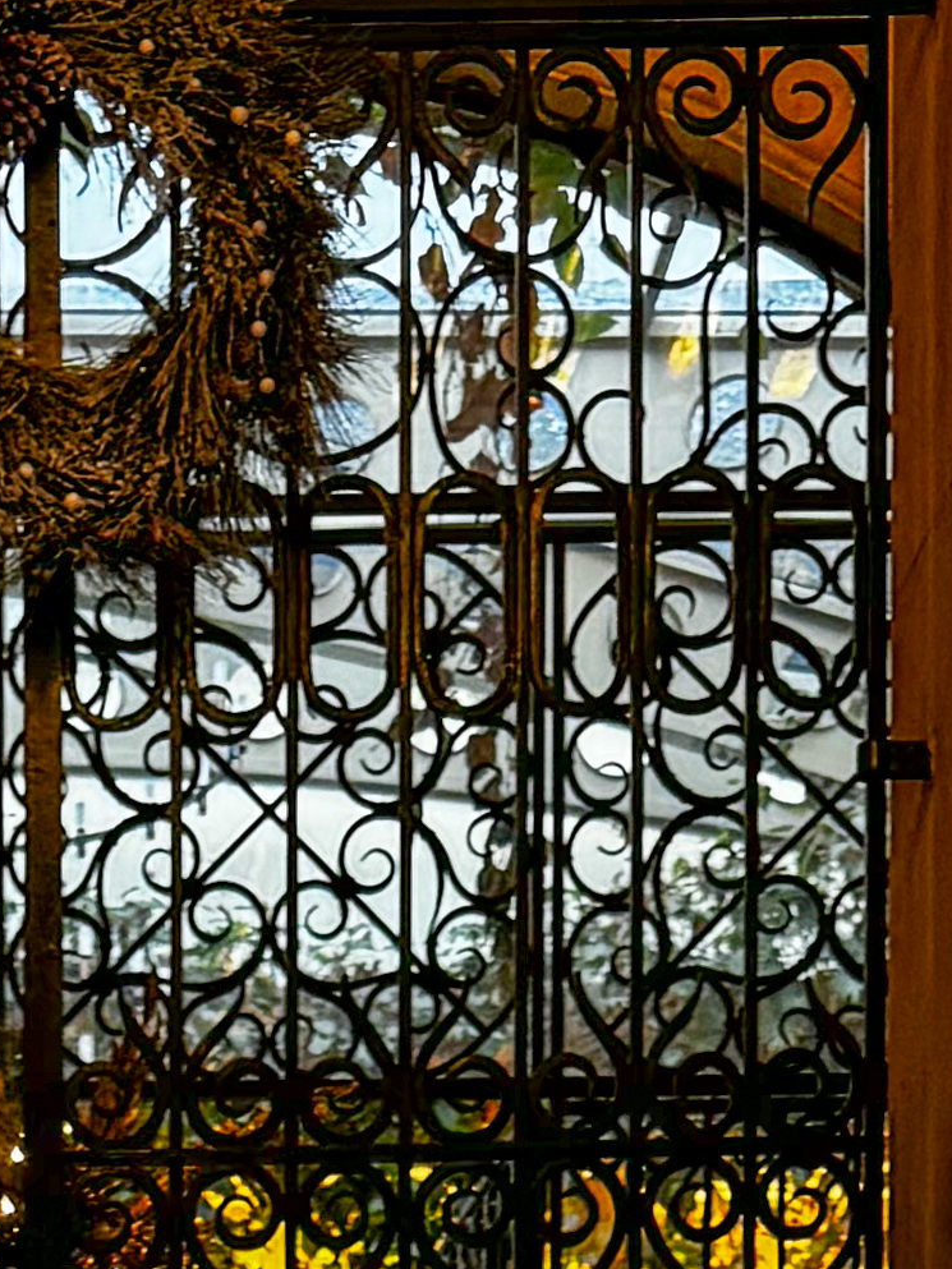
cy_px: 3019
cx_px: 204
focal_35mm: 138
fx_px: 5059
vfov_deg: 11.7
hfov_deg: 10.7
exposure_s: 1/60
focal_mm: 6.86
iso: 200
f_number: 1.8
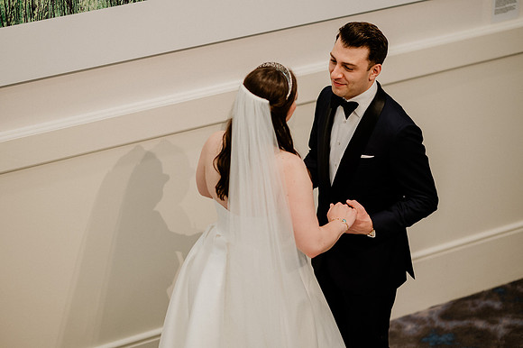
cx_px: 262
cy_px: 174
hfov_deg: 19.5
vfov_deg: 13.0
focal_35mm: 105
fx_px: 1524
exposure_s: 1/400
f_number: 1.8
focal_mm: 105
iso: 800
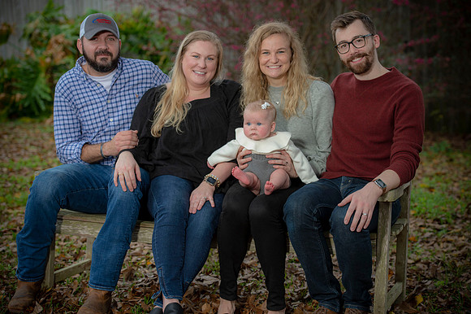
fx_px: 1124
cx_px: 236
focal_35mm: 86
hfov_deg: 23.7
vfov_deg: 15.9
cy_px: 157
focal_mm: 86
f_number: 4
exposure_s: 1/200
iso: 160
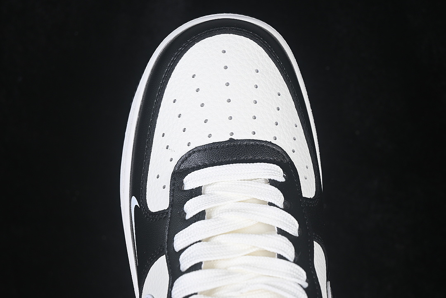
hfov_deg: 27.0
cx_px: 223
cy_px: 149
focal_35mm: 75
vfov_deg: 18.2
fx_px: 929
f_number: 7.1
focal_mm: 50
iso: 160
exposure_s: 1/80
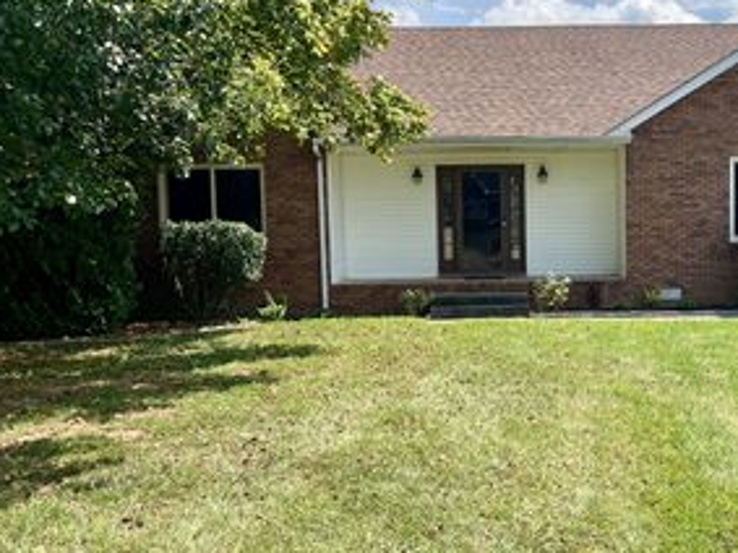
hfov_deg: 40.1
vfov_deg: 31.5
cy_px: 291
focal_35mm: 46
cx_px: 553
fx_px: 980
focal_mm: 5.1
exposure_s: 1/2222
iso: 50
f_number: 1.6
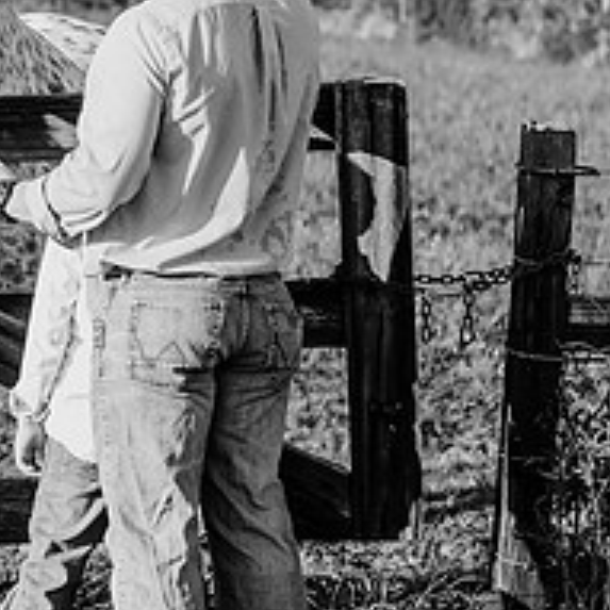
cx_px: -67
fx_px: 2572
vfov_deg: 13.5
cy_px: 123
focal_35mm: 129
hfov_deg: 13.3
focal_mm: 50
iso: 200
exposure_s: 1/1250
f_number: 2.8
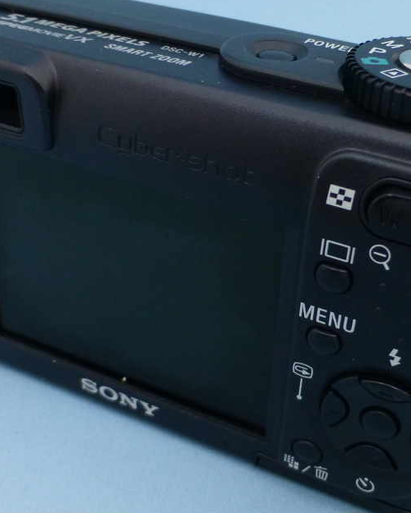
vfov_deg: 41.1
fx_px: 684
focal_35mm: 45
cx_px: 254
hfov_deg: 33.3
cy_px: 247
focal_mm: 4.3
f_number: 3.3
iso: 320
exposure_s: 1/60
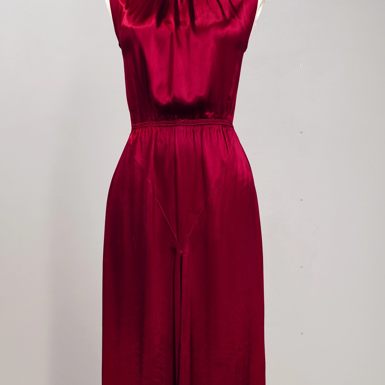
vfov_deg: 23.3
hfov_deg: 23.4
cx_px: 184
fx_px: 931
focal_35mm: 74
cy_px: 254
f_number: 5.6
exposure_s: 1/50
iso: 400
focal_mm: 32
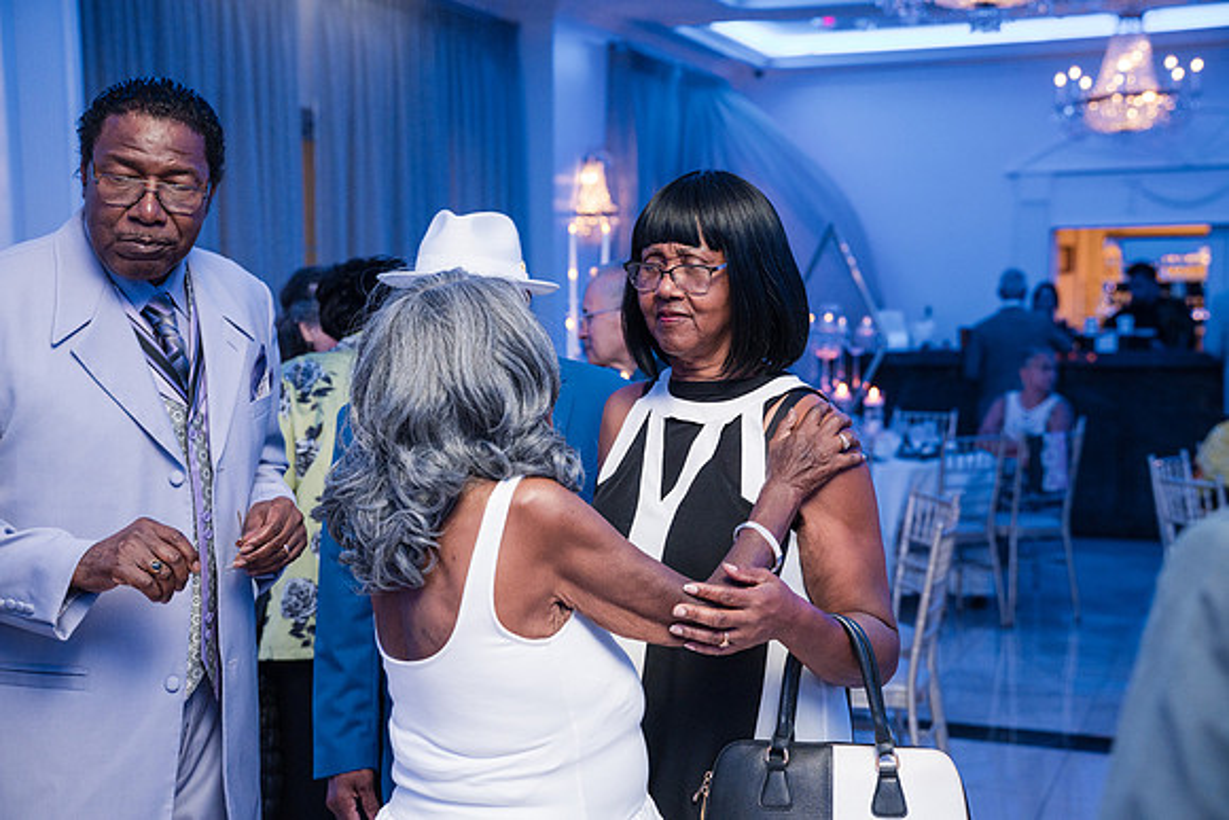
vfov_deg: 24.2
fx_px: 1912
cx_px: 614
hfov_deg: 35.6
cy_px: 410
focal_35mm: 56
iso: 3200
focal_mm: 56
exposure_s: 1/250
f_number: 4
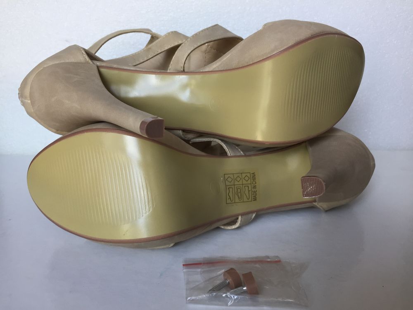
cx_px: 206
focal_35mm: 29
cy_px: 155
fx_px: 346
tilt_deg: -17.9
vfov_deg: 48.2
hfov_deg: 61.7
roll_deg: +0.2
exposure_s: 1/100
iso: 50
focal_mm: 4.15
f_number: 2.2
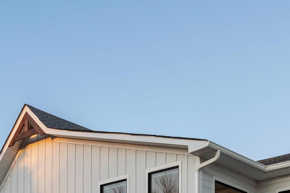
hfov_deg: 28.1
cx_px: 262
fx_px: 556
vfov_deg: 18.5
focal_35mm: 69
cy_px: 241
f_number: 6.3
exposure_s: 1/100
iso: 320
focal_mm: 26
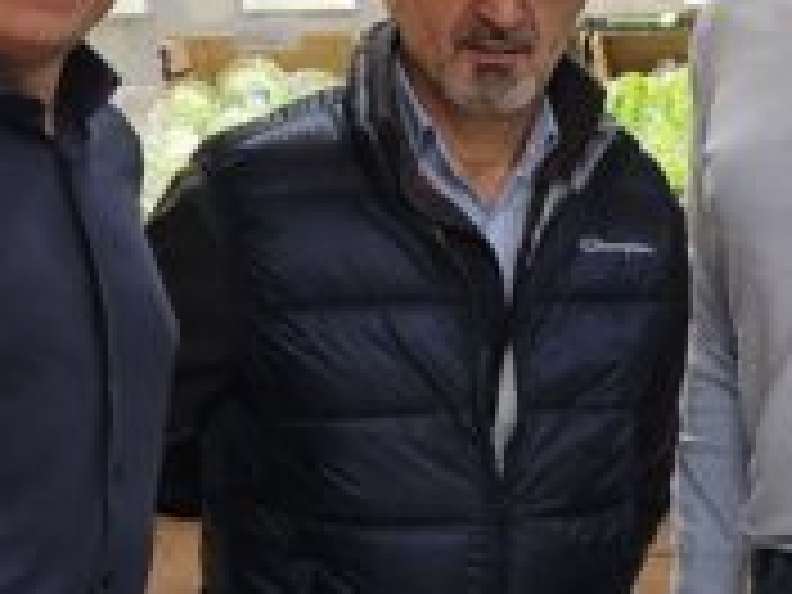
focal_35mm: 157
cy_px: 184
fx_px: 3592
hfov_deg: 12.3
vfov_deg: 9.4
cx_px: 936
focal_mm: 5.4
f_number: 1.8
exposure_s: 1/100
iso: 125
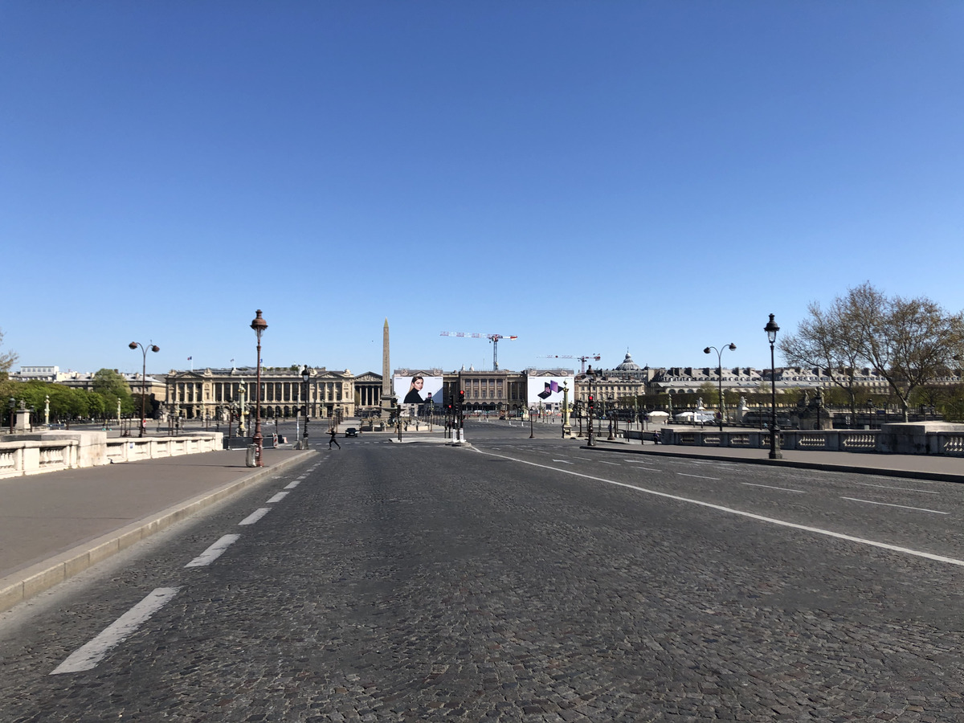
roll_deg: +0.8
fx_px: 780
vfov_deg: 49.7
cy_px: 362
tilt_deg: +4.3
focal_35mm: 28
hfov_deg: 63.4
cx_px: 482
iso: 20
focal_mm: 4
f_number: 1.8
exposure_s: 1/2315
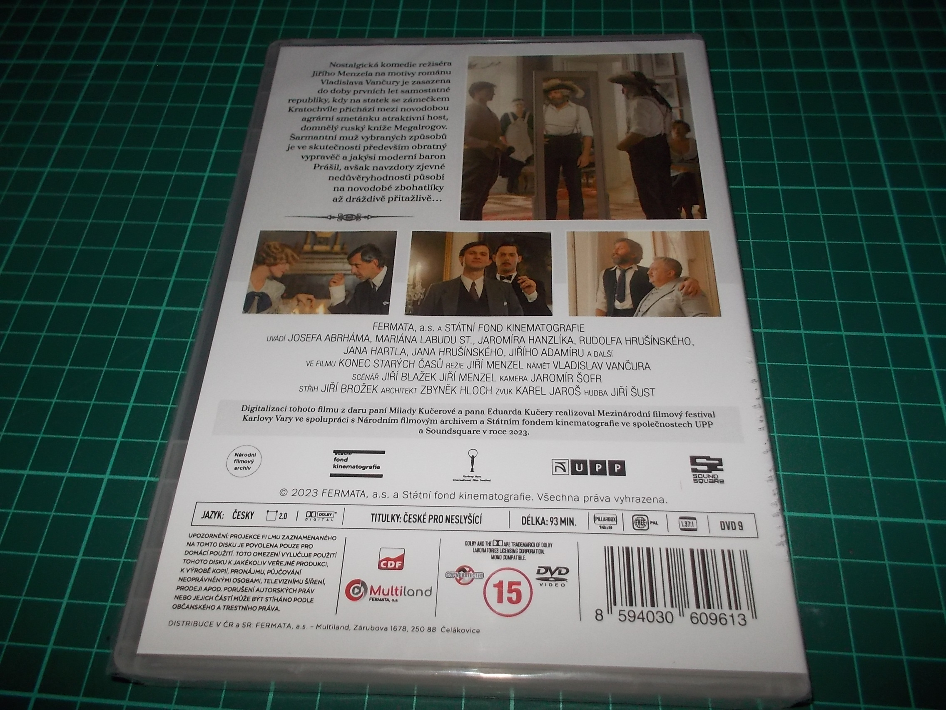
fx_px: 793
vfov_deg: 48.2
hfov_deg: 61.7
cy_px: 355
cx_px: 473
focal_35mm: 29
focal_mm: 4.1
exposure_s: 1/30
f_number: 3.3
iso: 200
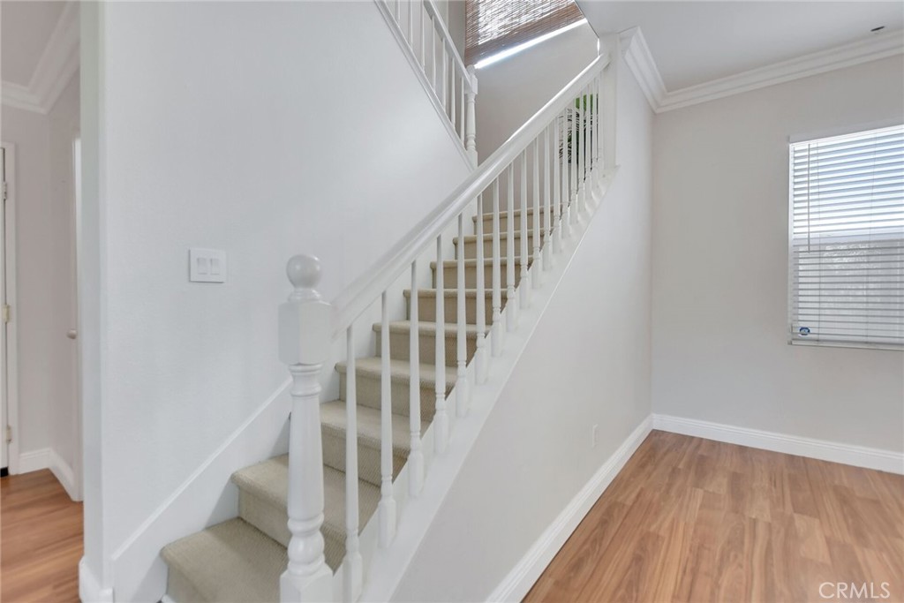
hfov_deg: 100.4
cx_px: 452
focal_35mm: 15
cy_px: 302
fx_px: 377
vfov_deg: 77.3
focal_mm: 10
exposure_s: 1/80
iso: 1250
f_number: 4
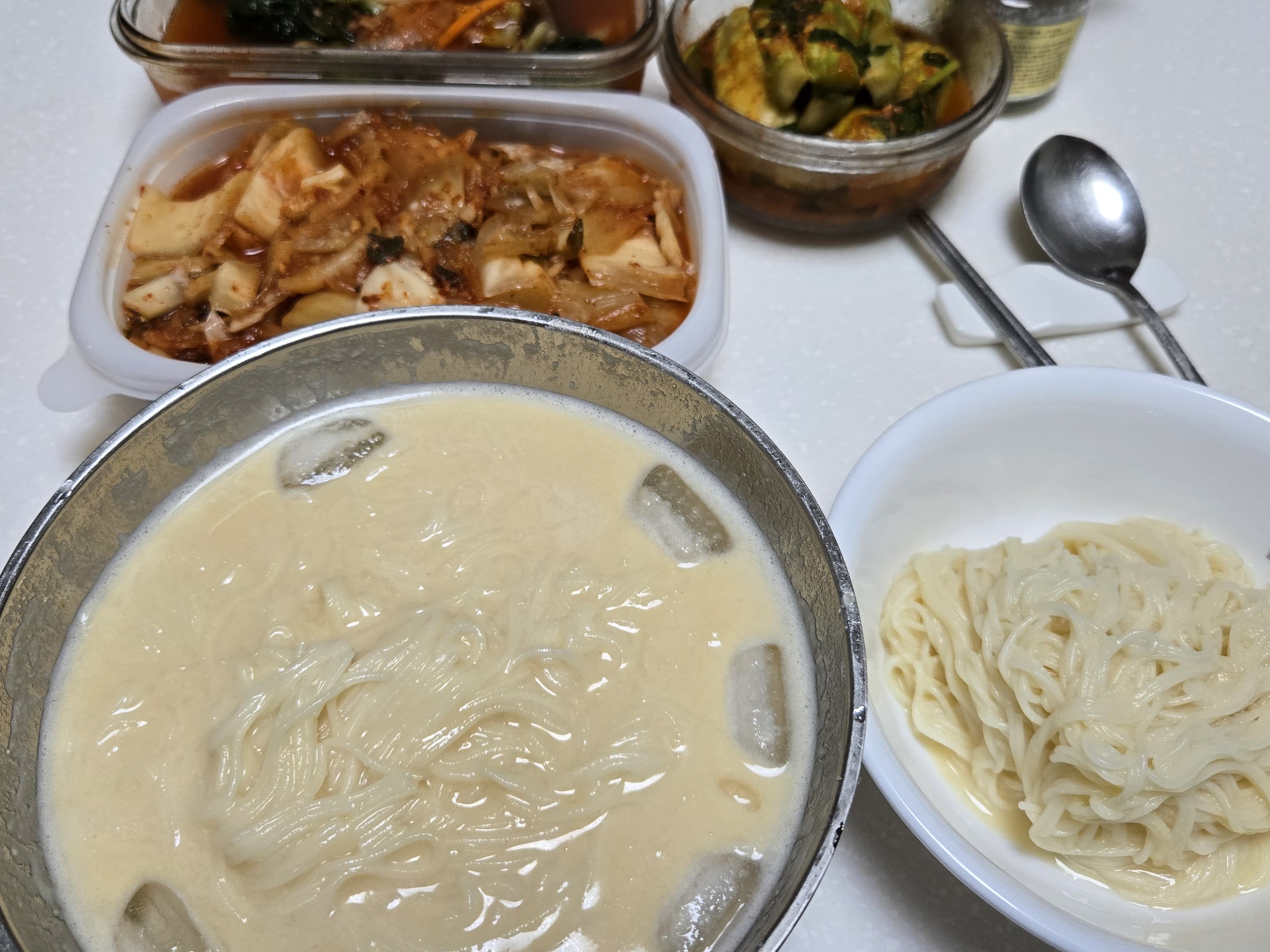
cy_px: 461
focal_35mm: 29
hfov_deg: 61.7
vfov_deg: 48.2
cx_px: 620
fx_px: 1064
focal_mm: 5.4
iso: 160
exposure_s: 1/120
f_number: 1.8
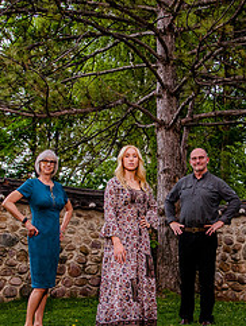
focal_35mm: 58
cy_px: 203
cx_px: 164
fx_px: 549
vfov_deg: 33.0
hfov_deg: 25.1
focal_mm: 24
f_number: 5
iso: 1250
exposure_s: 1/250
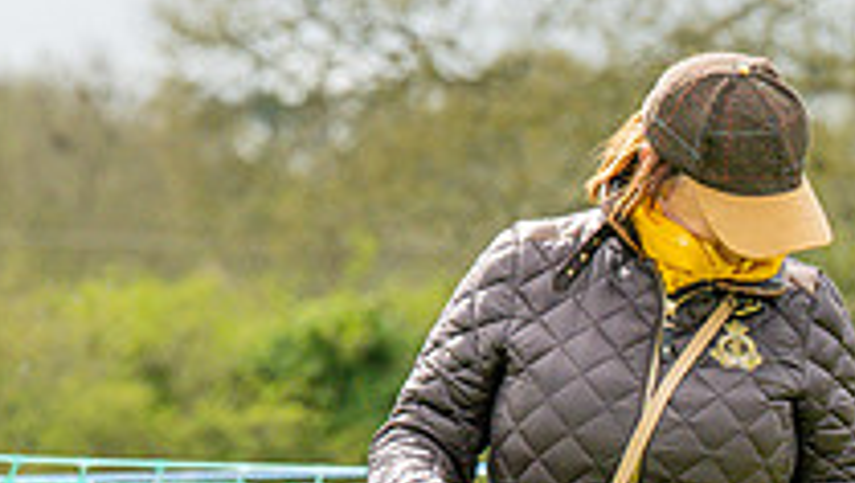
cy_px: 905
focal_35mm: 507
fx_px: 11505
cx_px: 907
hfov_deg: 4.2
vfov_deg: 2.4
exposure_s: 1/2000
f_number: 4.5
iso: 400
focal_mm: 100
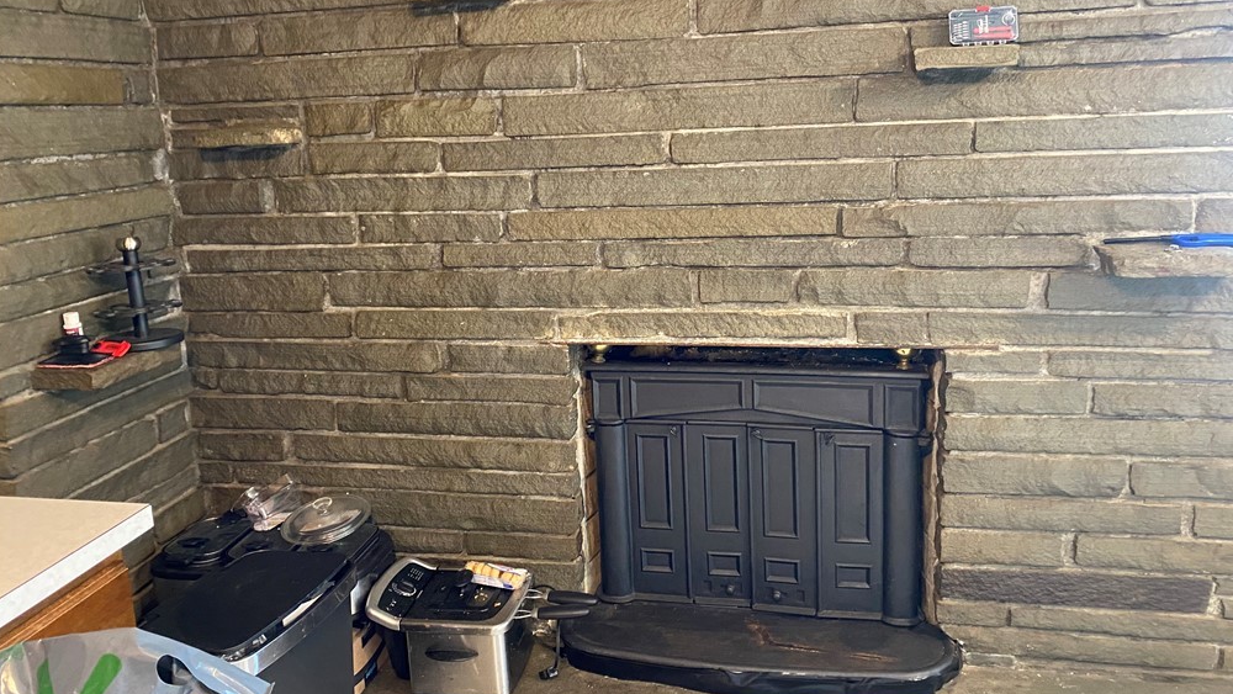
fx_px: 948
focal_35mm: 29
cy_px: 272
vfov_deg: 40.0
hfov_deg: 66.1
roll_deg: +2.4
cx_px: 621
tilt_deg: -10.8
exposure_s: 1/30
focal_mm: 4.25
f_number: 1.8
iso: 640
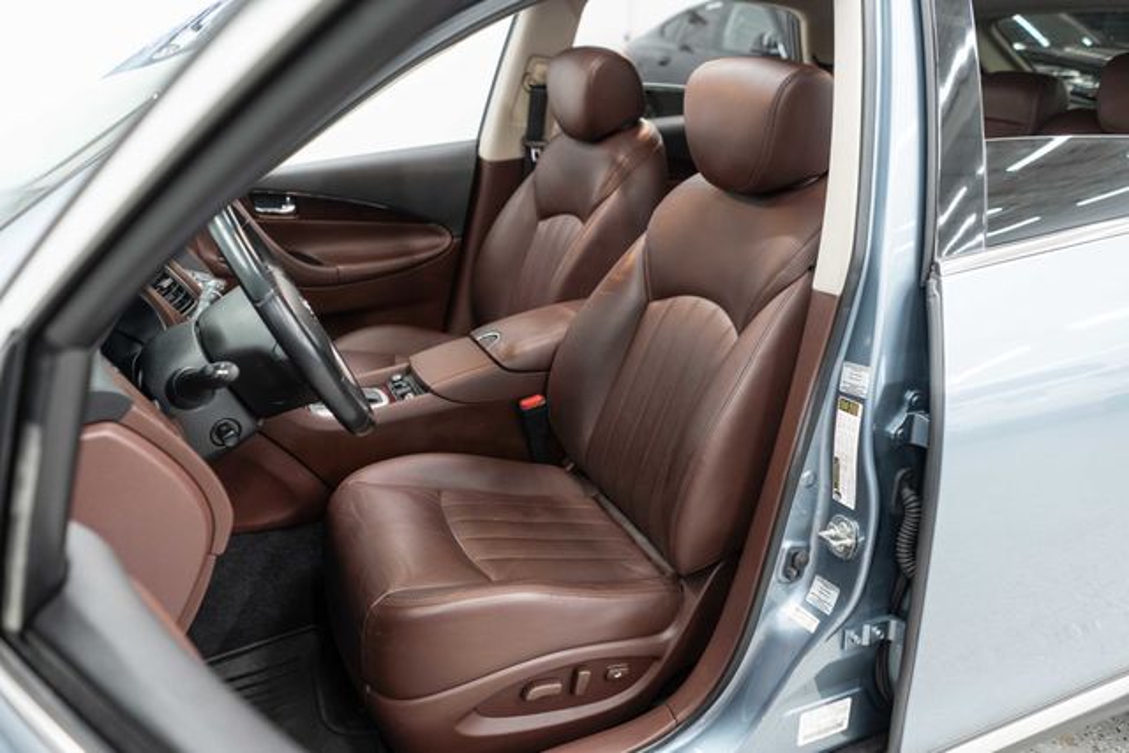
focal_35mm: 28
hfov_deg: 65.5
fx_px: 878
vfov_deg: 46.4
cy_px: 376
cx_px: 564
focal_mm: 28
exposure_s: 1/50
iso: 1000
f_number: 3.2
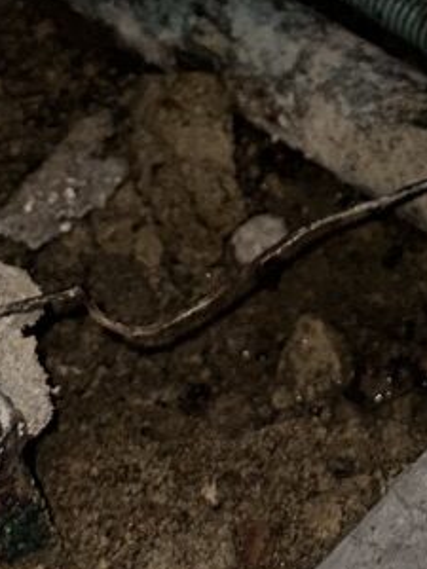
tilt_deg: -37.3
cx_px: 509
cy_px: -284
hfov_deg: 11.4
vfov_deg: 14.4
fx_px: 2105
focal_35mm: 128
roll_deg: +9.6
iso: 50
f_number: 1.78
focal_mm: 6.86
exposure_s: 1/11
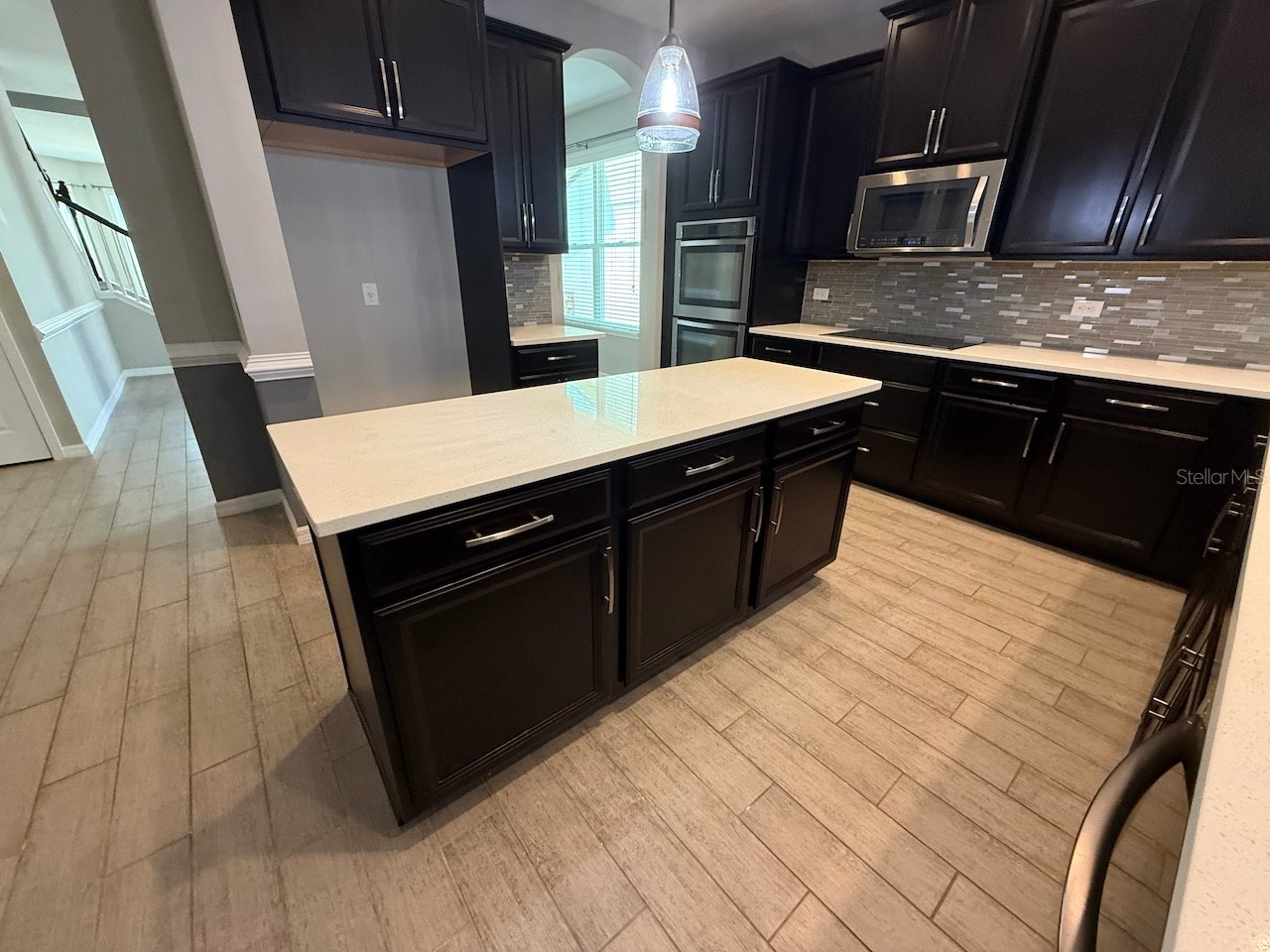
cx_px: 635
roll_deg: -0.7
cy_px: 476
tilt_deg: -20.1
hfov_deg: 102.1
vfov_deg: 85.7
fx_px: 514
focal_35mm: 14
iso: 320
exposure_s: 1/60
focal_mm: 2.22
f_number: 2.2
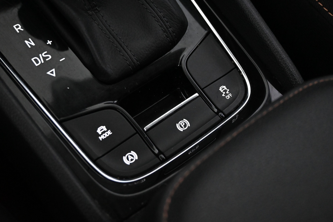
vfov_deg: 31.9
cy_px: 111
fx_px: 388
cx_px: 166
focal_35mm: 42
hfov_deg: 46.4
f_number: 4.5
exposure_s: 1/50
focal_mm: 28
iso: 7200
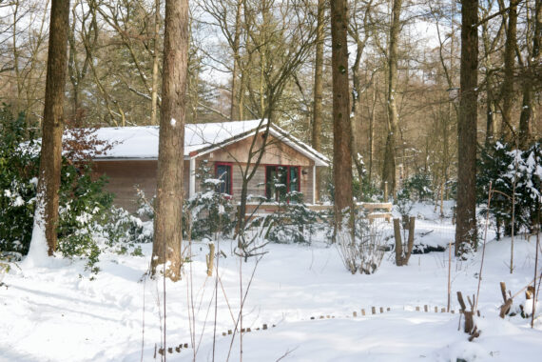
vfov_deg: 27.0
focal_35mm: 50
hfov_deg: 39.6
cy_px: 181
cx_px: 271
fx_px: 753
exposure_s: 1/800
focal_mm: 33
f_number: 5.6
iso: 800
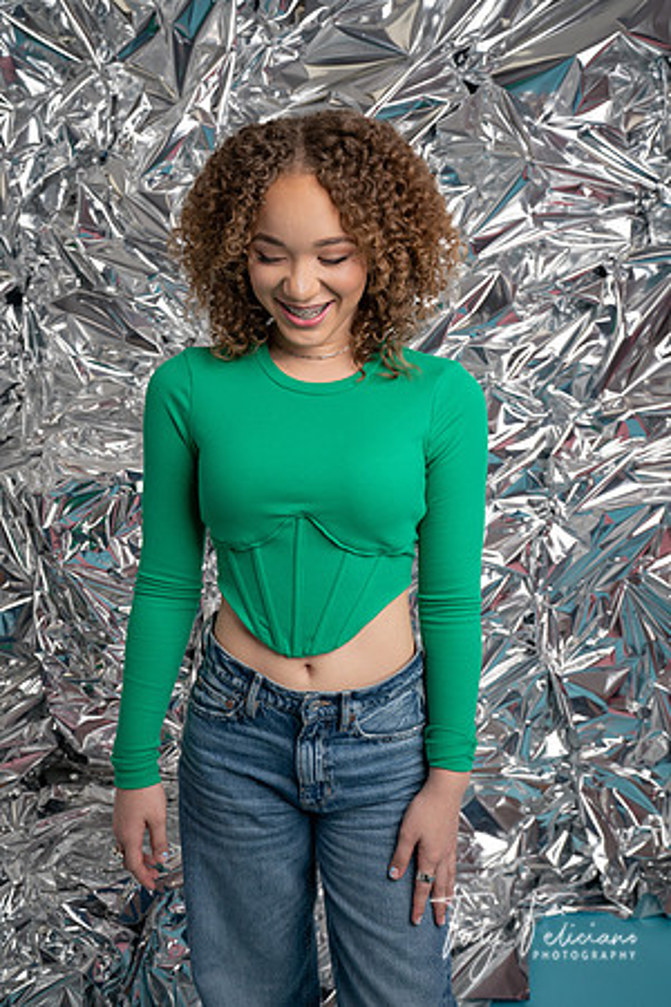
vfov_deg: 54.4
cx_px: 336
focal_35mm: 35
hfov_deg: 37.9
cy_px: 504
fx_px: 978
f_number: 7.1
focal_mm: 35
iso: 250
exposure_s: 1/250
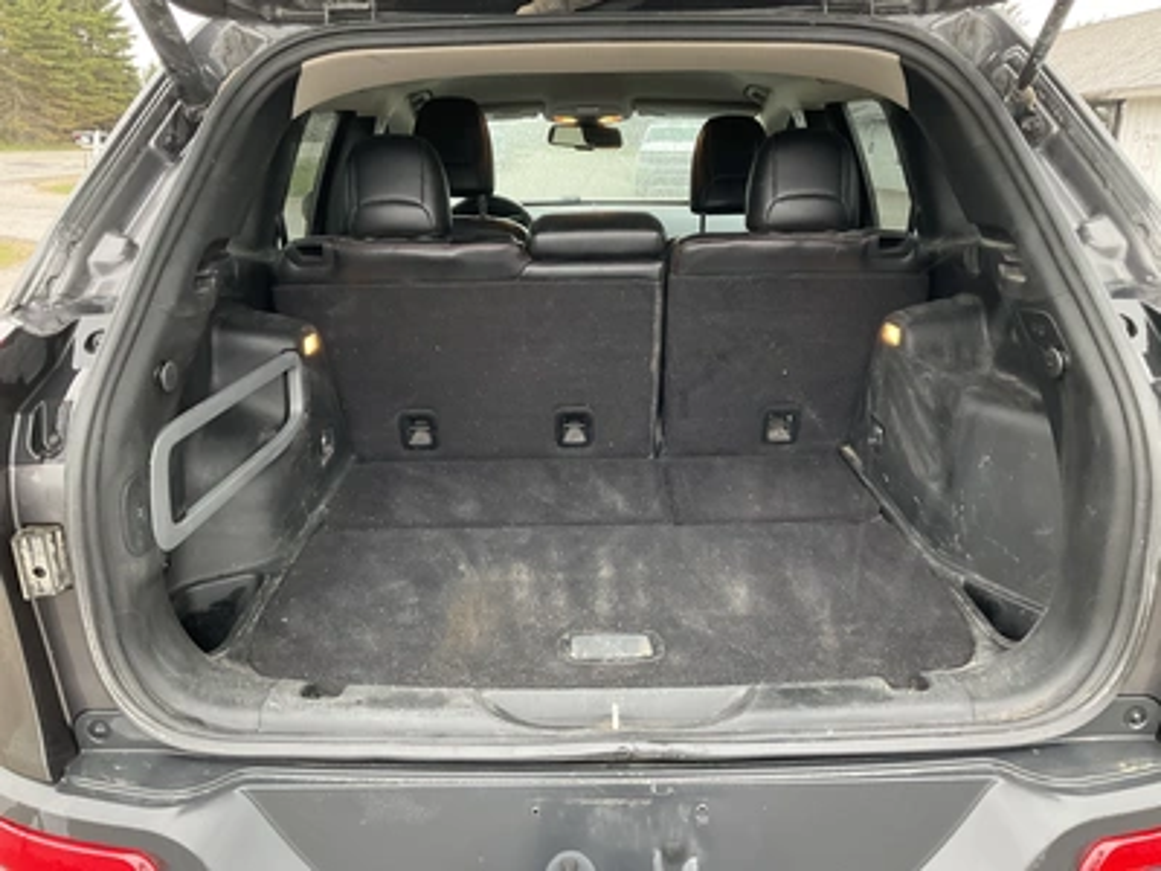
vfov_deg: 48.2
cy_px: 436
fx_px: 973
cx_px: 580
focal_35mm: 29
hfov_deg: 61.7
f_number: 1.8
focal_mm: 3
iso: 100
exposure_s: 1/60
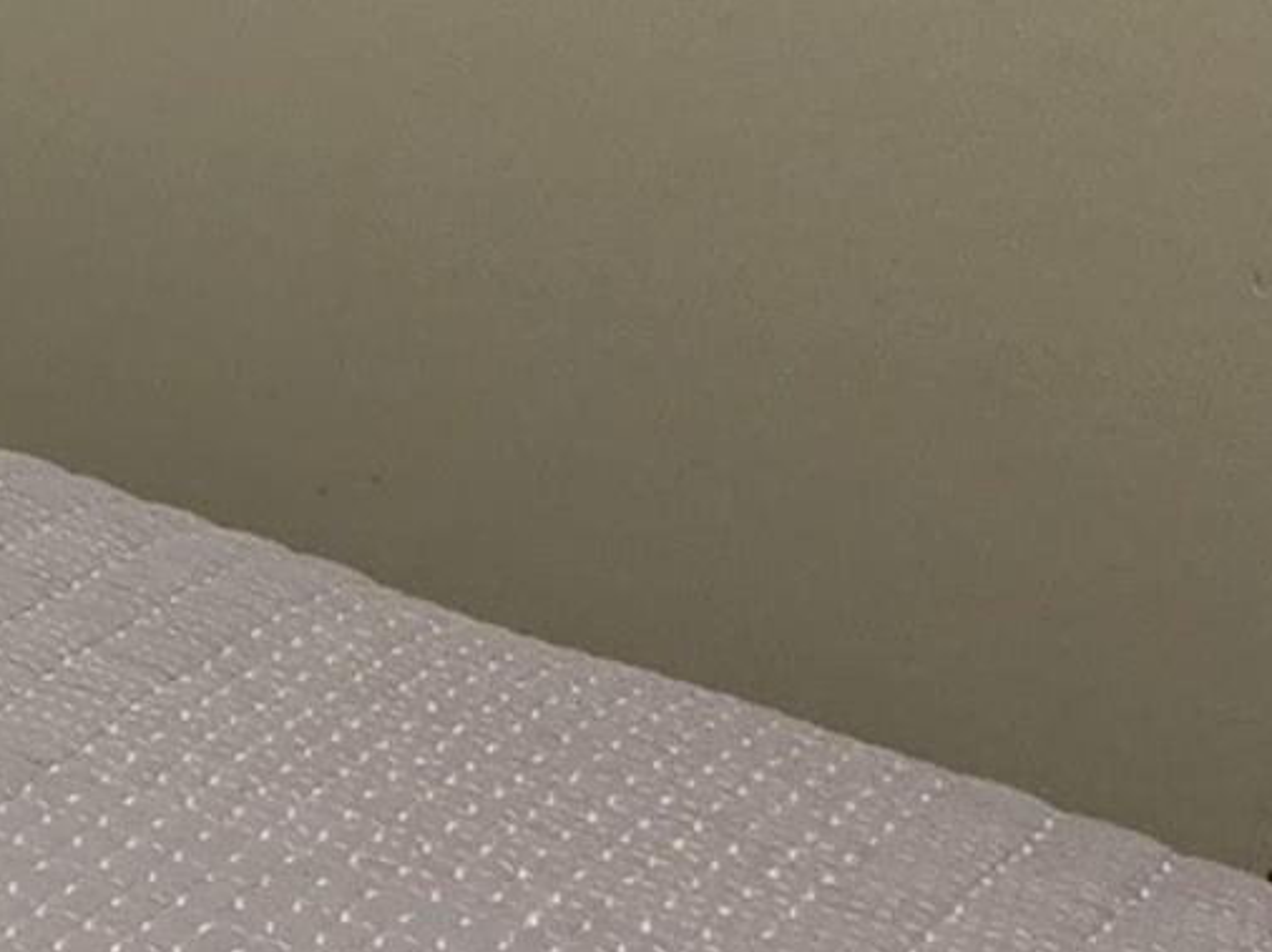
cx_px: -1800
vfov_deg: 17.1
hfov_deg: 14.8
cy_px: -404
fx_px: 2902
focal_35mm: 79
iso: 200
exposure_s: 1/60
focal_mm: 2.2
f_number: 1.9
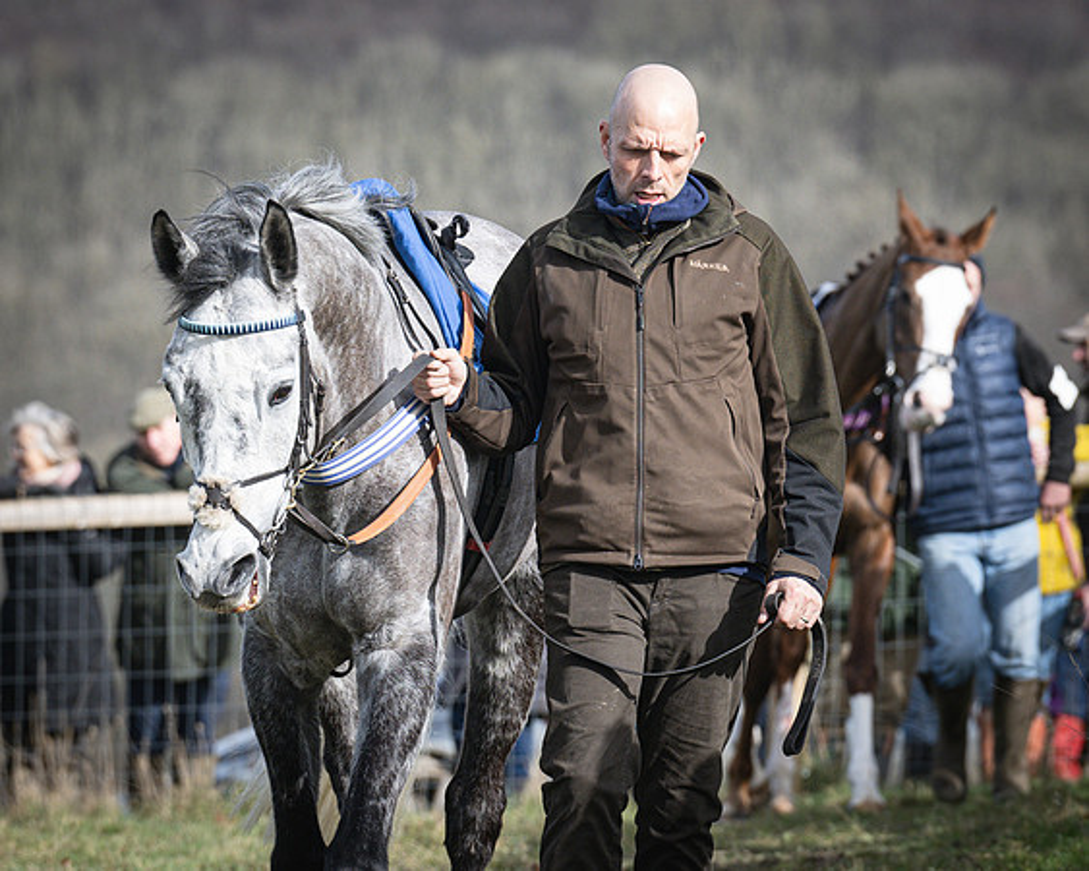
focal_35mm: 437
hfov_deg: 4.4
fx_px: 14094
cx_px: 502
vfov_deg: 3.5
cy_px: 308
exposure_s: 1/1250
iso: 400
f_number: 5.6
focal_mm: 200
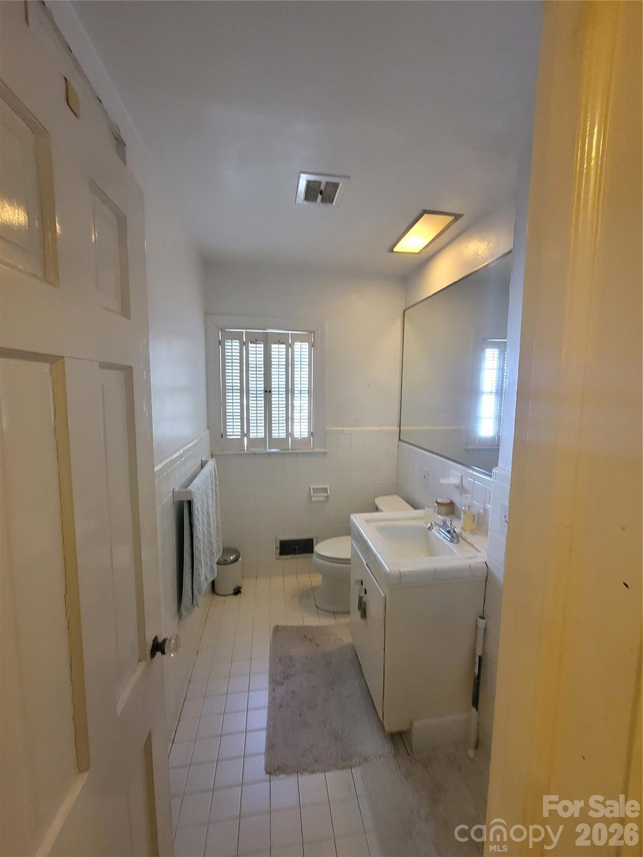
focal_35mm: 13
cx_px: 322
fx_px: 322
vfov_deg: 106.2
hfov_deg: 89.9
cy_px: 428
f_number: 2.2
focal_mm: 2.2
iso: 320
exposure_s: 1/30
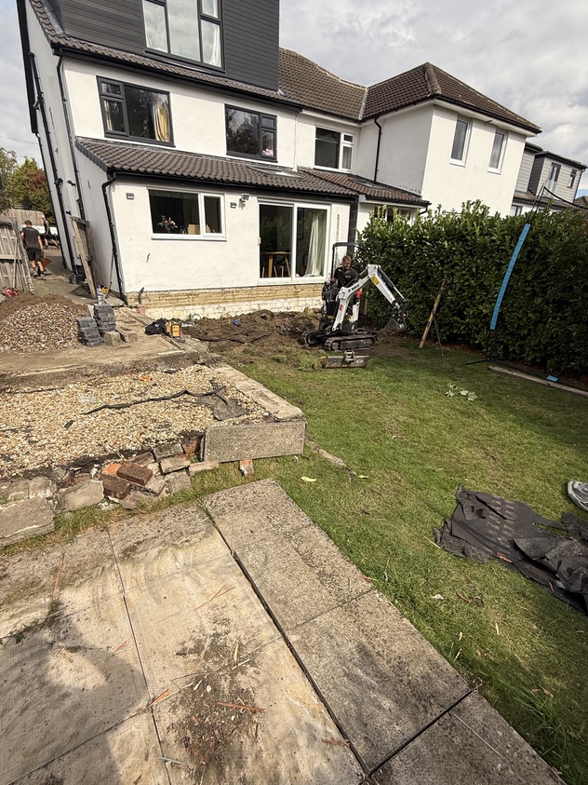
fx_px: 385
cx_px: 284
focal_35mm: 17
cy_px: 415
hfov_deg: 74.7
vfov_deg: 90.9
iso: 20
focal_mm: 2.22
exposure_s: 1/770
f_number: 2.2
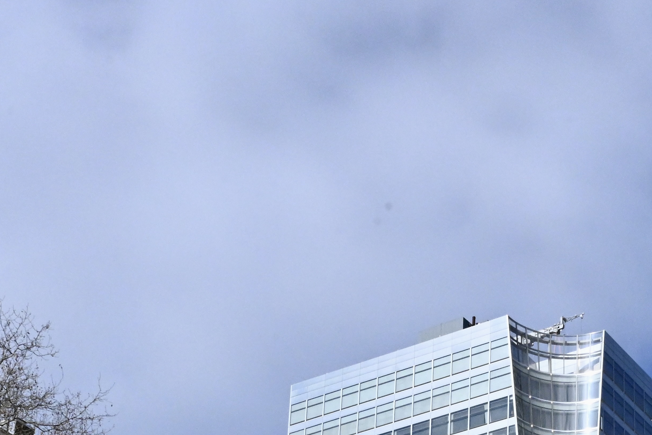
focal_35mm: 100
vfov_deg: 12.8
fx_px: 1805
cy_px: 709
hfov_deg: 20.3
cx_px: 501
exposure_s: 1/1600
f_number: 20
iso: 2500
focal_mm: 29.5
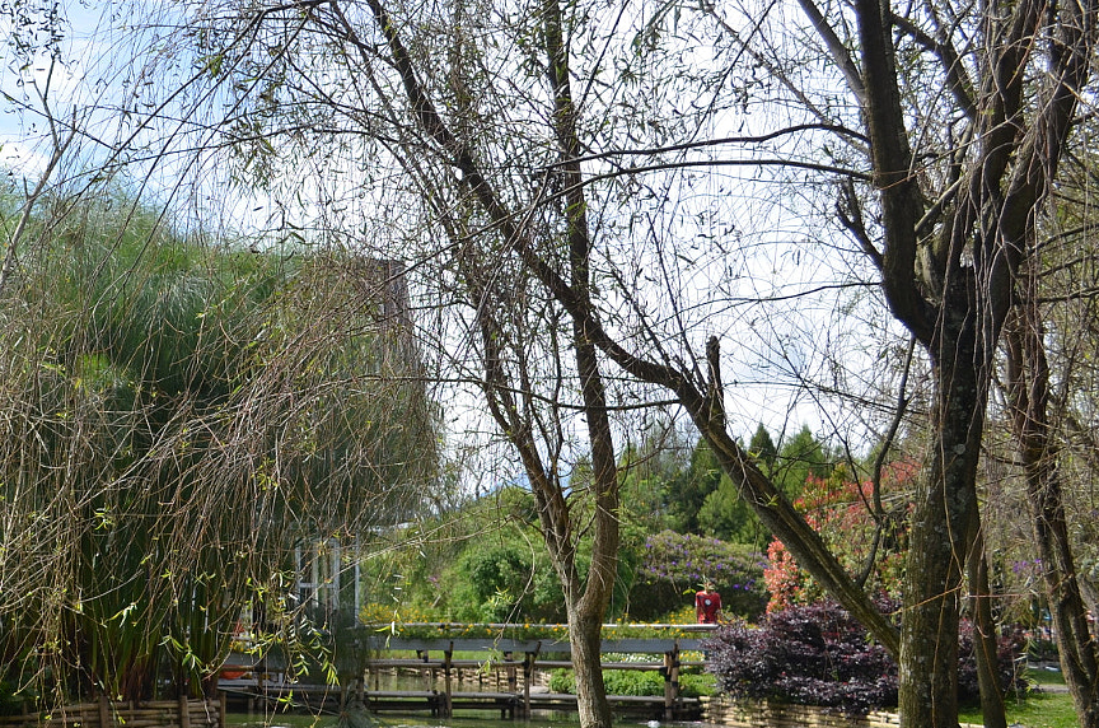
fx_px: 1523
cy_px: 413
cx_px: 128
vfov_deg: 26.8
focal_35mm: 50
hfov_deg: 37.3
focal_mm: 18
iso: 100
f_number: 4.5
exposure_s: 1/500
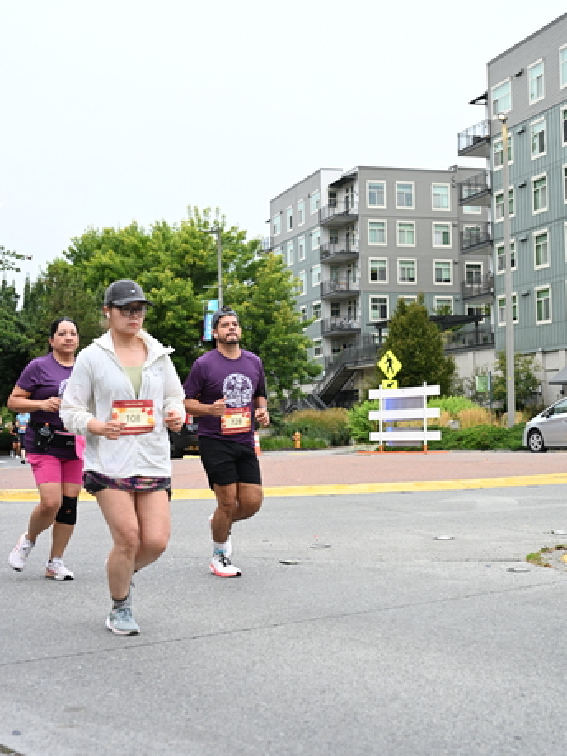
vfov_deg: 36.2
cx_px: 286
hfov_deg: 27.5
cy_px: 356
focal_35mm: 53
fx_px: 1158
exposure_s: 1/800
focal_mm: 46
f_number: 4
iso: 1600
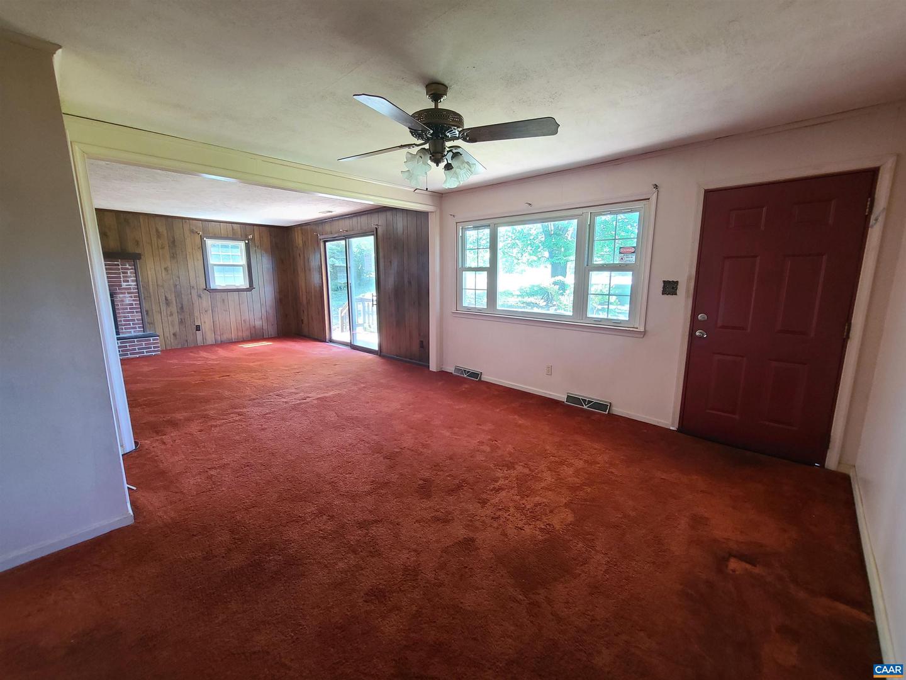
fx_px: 340
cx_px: 453
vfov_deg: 89.9
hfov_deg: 106.2
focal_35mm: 13
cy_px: 340
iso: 320
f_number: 2.2
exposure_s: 1/40
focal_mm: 2.2
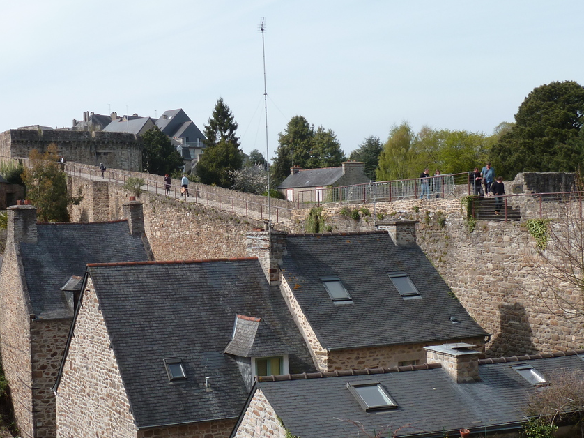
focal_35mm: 53
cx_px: 180
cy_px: 214
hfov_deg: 35.7
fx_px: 894
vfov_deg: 27.5
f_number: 4.5
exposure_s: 1/400
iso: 80
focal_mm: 6.1
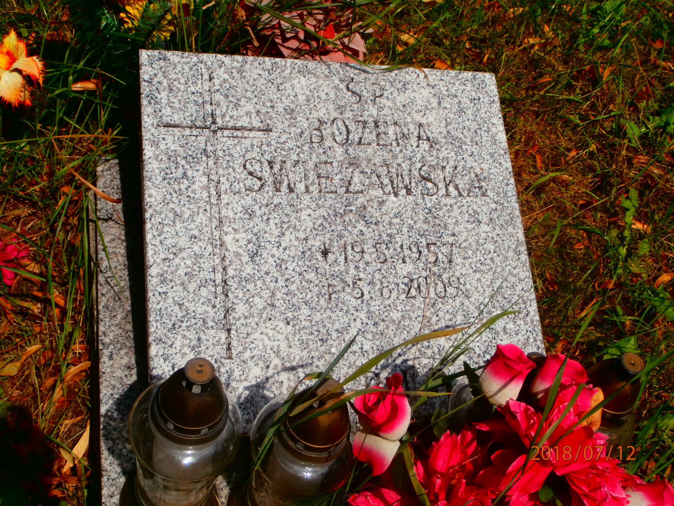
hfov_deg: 40.4
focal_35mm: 47
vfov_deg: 30.9
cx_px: 337
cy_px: 253
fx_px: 915
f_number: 4.2
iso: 100
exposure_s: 1/1600
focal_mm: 8.29
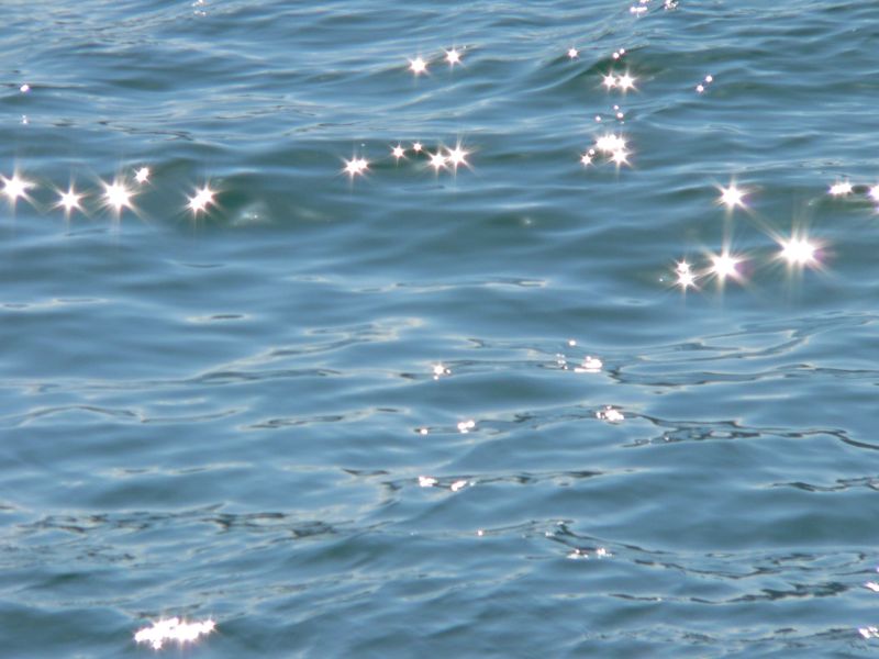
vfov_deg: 3.4
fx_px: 10970
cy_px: 330
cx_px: 440
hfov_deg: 4.6
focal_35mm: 432
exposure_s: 1/320
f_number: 8
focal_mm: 72
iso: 80
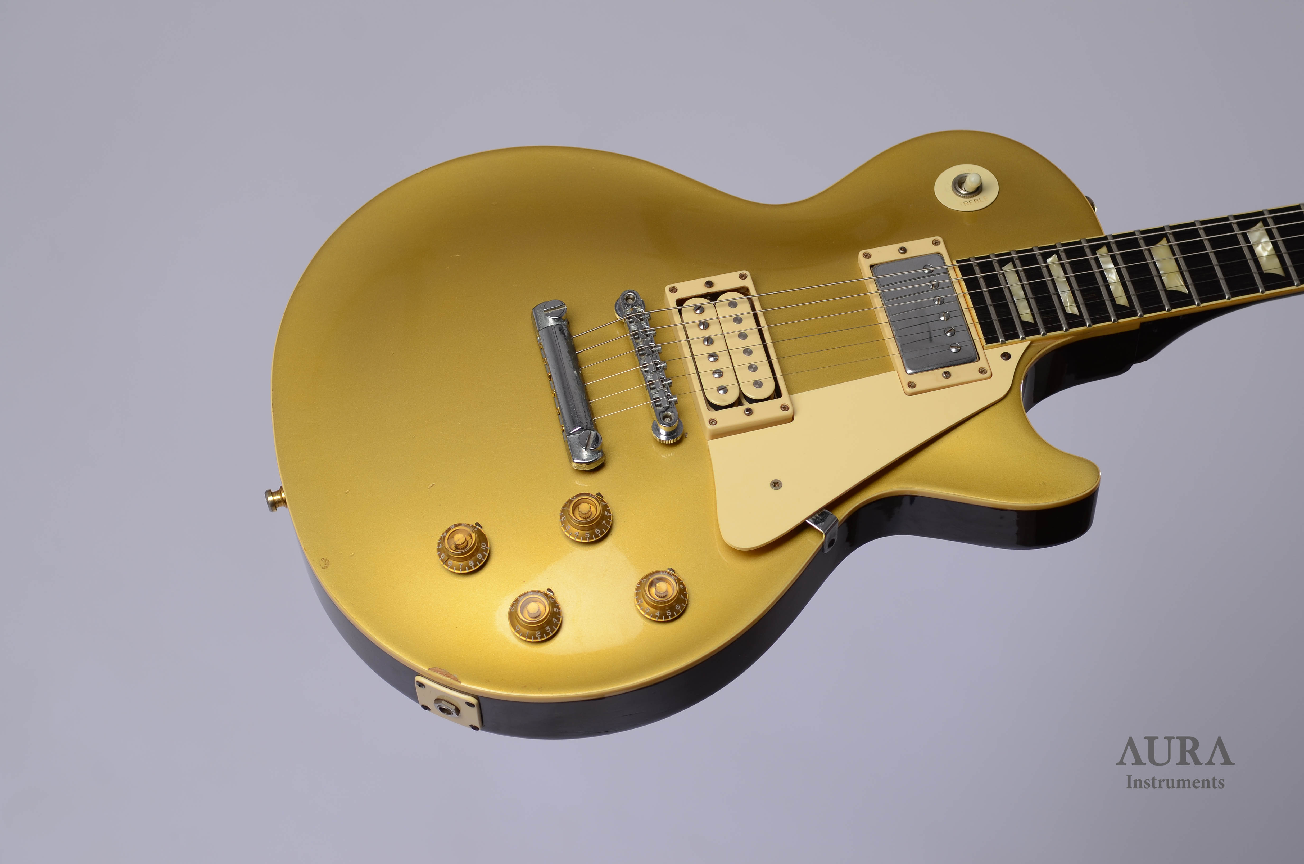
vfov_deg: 16.5
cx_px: 652
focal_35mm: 82
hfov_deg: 24.7
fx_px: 2982
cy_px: 432
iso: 100
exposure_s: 1/160
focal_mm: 55
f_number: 6.3
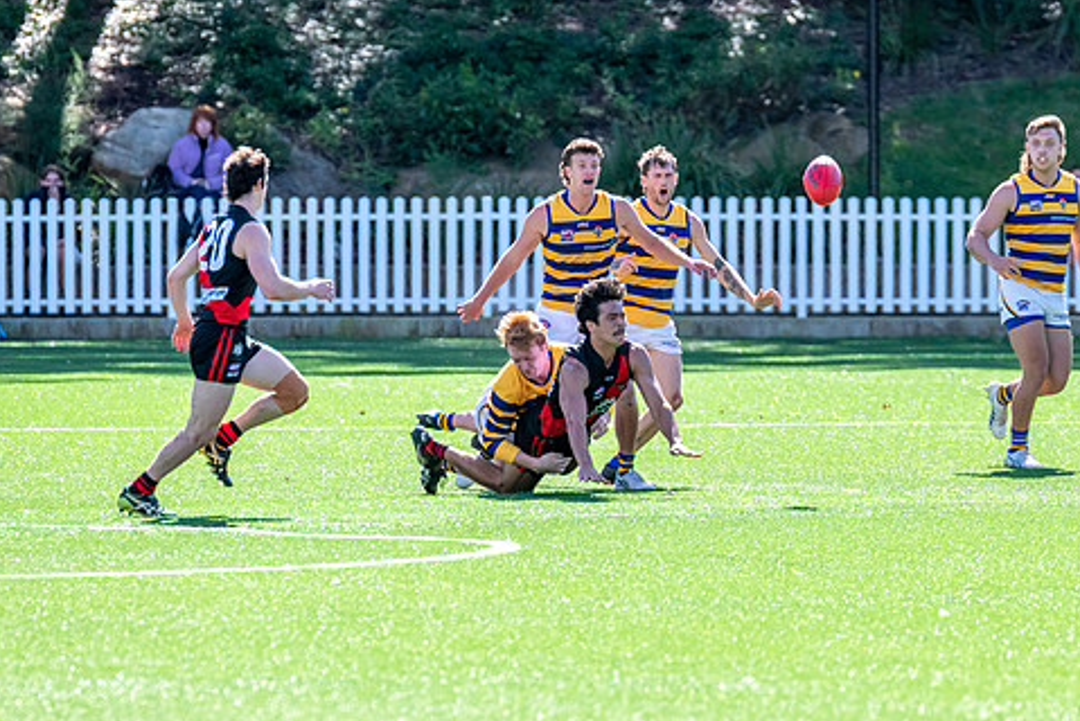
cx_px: 698
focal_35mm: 579
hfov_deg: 3.6
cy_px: 379
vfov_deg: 2.4
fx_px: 17380
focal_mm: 420
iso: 800
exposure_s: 1/2000
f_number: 7.1
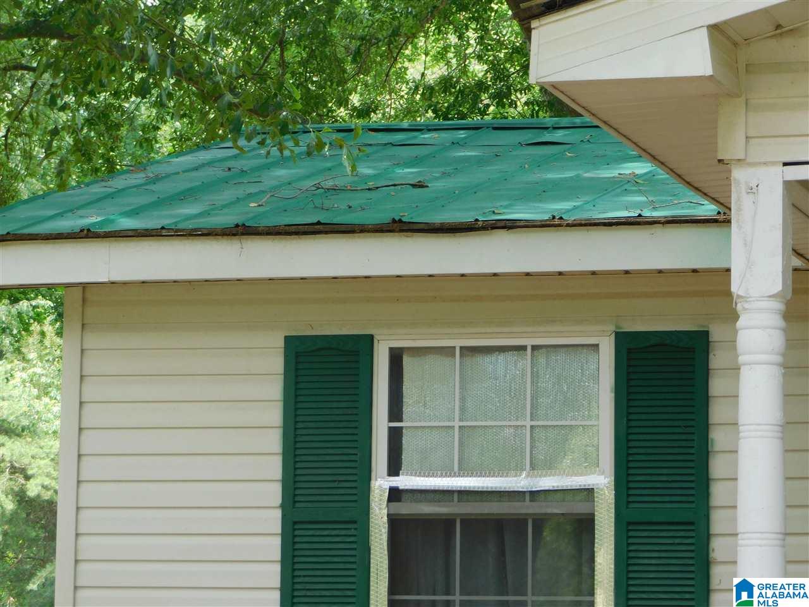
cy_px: 304
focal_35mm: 170
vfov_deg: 8.7
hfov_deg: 11.6
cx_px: 404
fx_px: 3973
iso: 125
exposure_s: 1/50
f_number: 5.3
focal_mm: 30.1
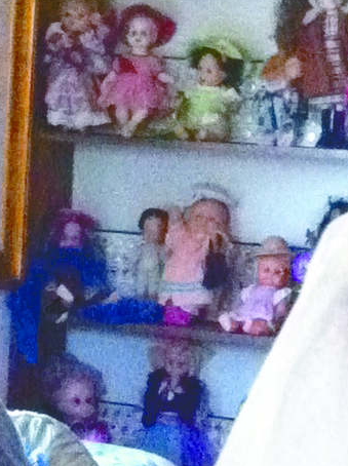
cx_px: 43
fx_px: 2688
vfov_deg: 9.9
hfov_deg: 7.4
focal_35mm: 200
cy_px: 331
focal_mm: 3.85
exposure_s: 1/15
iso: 1000
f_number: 2.8
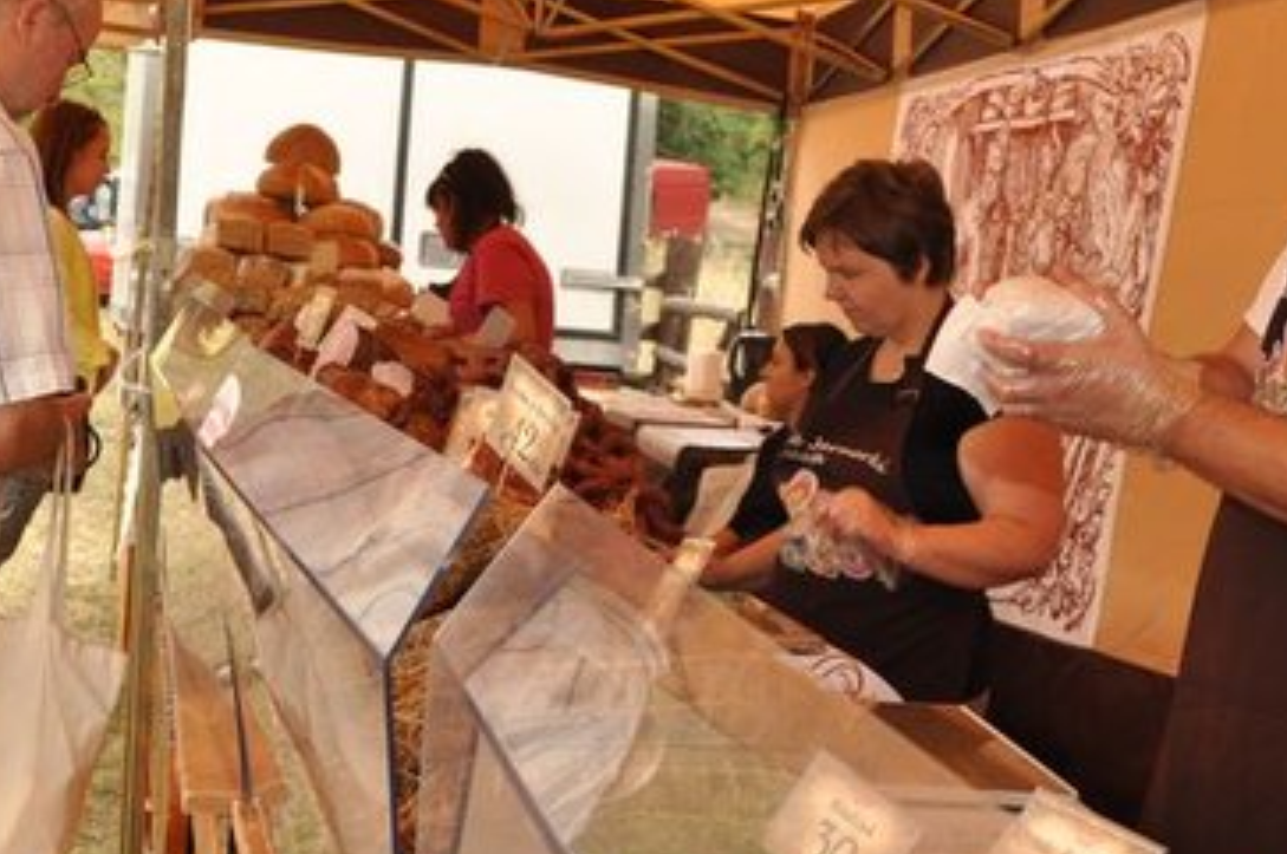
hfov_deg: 34.0
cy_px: 363
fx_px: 2106
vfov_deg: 22.9
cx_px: 704
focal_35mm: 59
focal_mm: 22
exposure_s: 1/200
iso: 400
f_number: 9
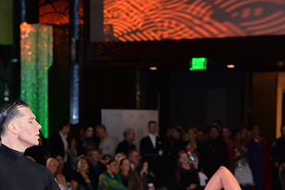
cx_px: 110
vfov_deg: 6.8
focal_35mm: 199
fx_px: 1575
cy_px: 244
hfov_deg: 10.3
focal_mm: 105
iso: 2000
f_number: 5
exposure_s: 1/250
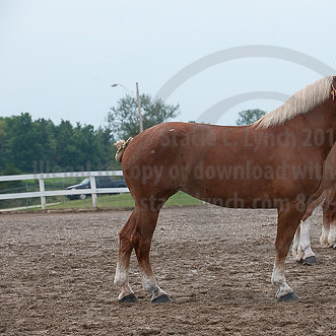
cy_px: 169
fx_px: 2130
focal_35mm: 194
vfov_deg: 9.0
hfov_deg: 9.0
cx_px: 254
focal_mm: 150
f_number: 5.6
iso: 1000
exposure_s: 1/1250
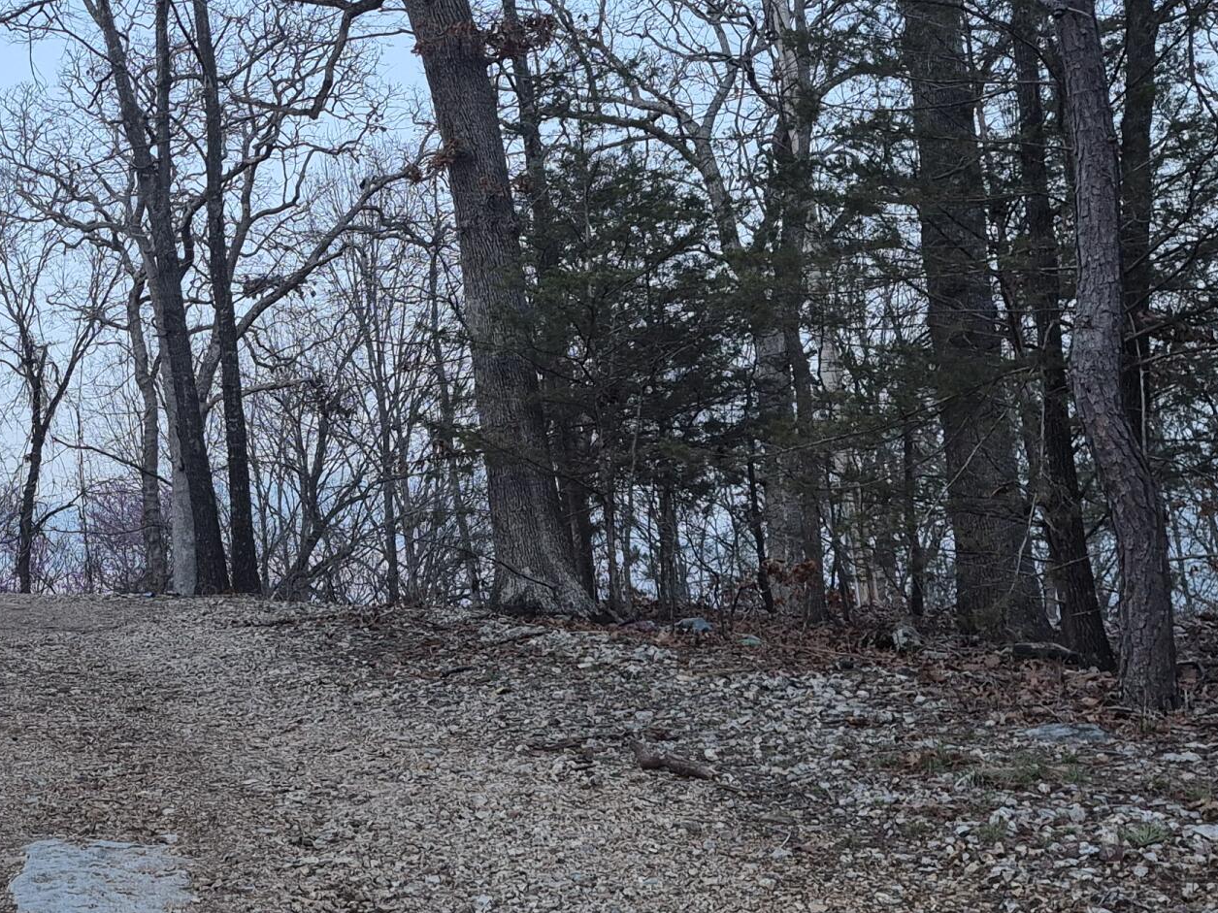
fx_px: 1935
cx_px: 49
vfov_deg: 26.5
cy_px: 423
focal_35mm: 55
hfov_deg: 32.6
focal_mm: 5.4
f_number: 1.8
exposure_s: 1/120
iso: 160
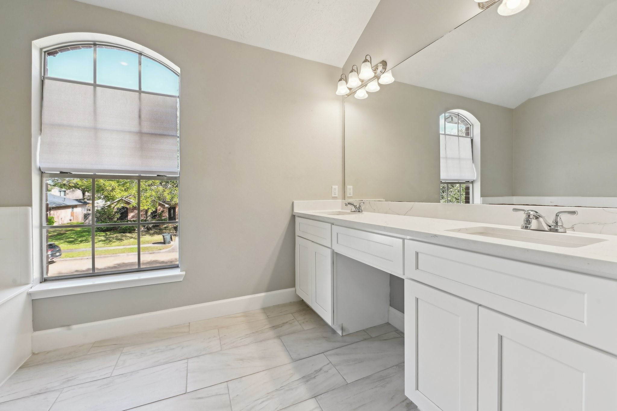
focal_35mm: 14
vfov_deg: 81.1
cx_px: 308
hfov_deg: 104.3
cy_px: 206
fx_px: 240
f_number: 8
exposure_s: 1/60
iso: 400
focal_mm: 14
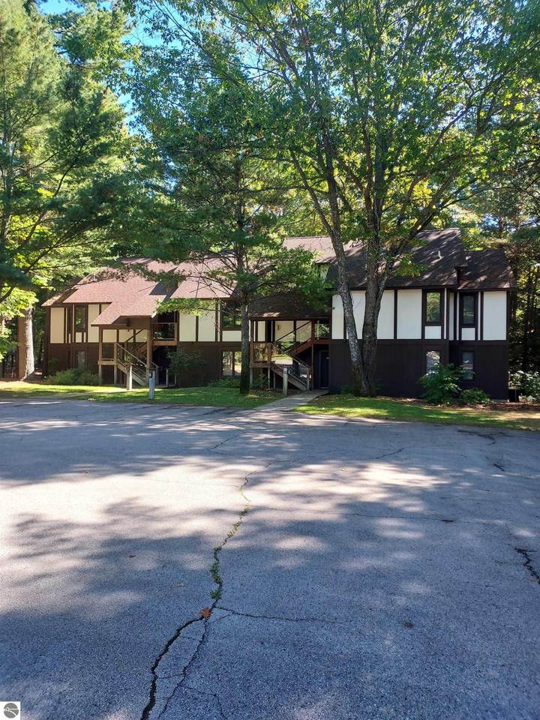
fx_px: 499
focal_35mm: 24
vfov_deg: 71.6
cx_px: 270
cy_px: 360
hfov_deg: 56.8
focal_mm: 4.6
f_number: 1.8
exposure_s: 1/120
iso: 40
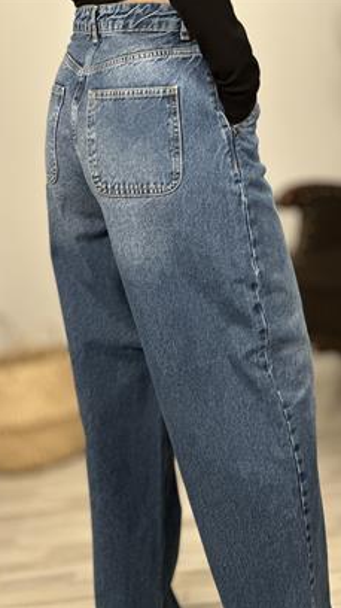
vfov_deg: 25.0
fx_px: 1369
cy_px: 302
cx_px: 170
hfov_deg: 14.2
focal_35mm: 85
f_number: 2.8
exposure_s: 1/50
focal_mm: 9
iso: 160
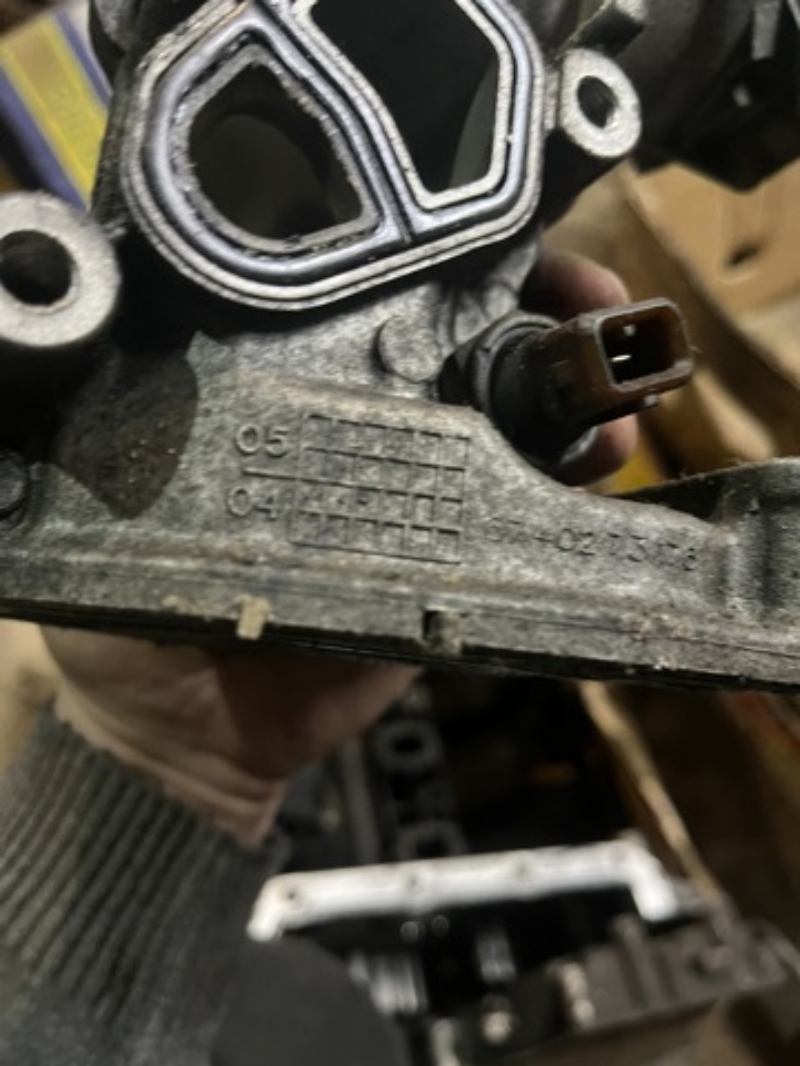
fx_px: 801
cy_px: 533
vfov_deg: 67.3
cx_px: 400
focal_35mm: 26
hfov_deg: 53.1
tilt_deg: -47.2
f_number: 1.6
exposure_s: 1/25
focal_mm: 5.1
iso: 500
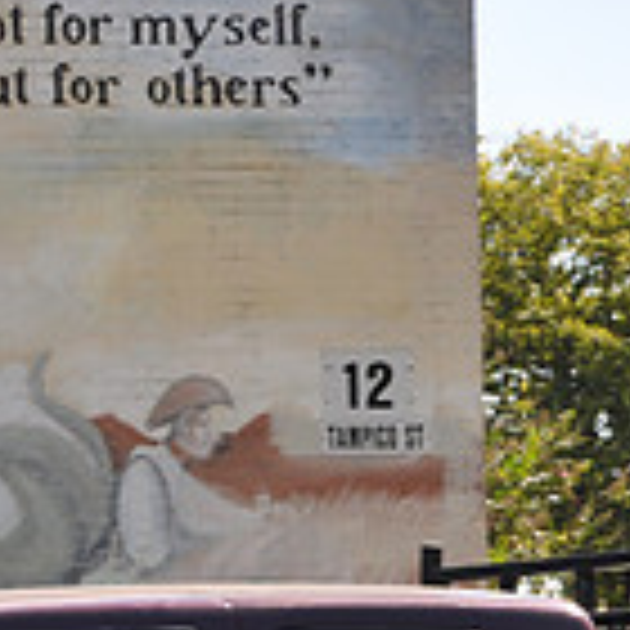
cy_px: 371
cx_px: -504
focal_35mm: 211
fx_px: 4345
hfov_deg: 8.0
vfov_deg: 8.3
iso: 200
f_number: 9
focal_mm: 40
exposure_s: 1/80
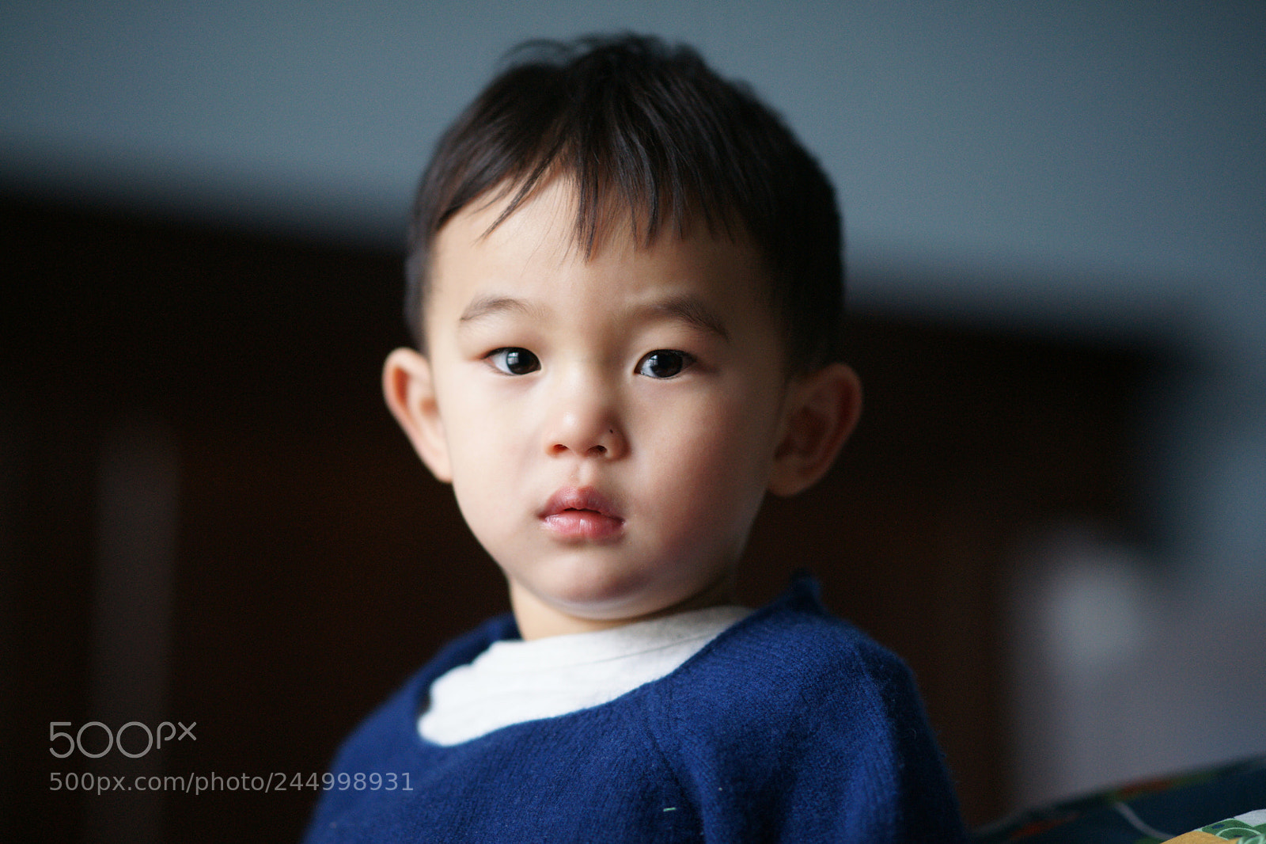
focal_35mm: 135
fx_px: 4746
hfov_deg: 15.2
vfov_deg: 10.2
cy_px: 422
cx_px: 633
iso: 800
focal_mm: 135
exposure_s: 1/80
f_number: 2
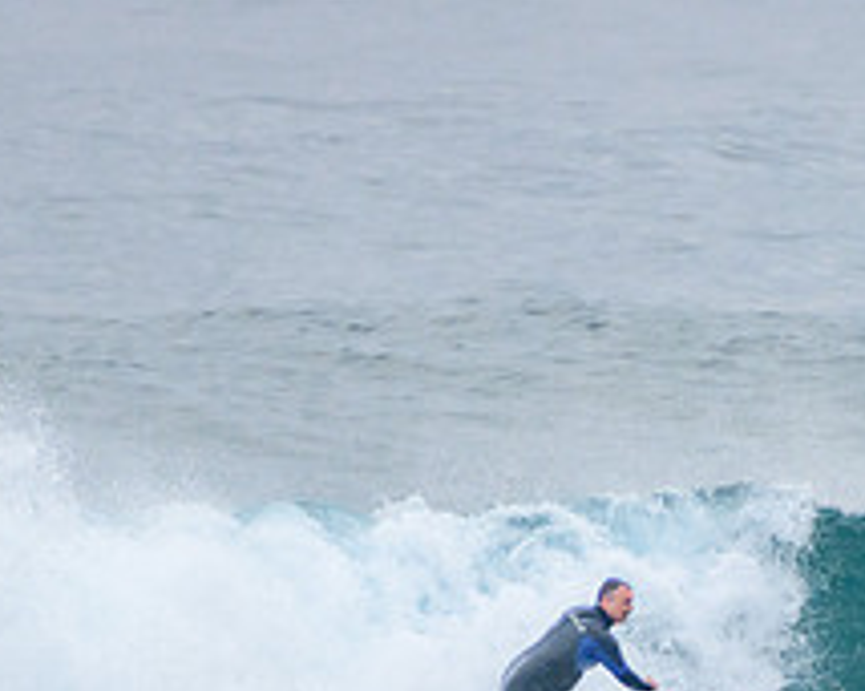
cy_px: 695
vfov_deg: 1.1
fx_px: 35773
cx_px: 782
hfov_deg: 1.4
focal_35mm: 1398
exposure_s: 1/1250
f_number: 5.6
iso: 500
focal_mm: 400
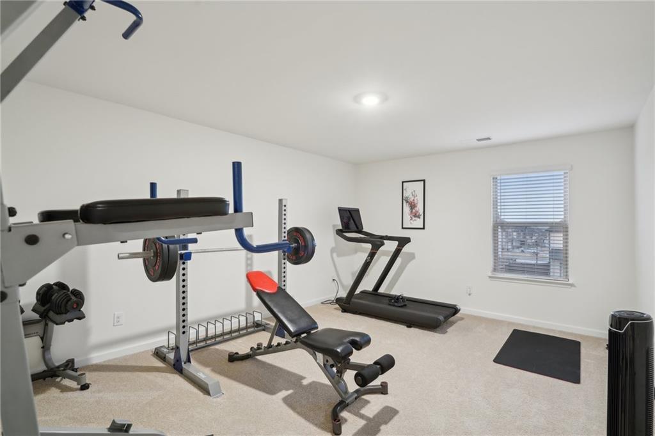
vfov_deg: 73.7
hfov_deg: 96.8
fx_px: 291
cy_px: 218
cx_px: 328
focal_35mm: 16
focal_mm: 16
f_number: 8
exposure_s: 1/3.33
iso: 400
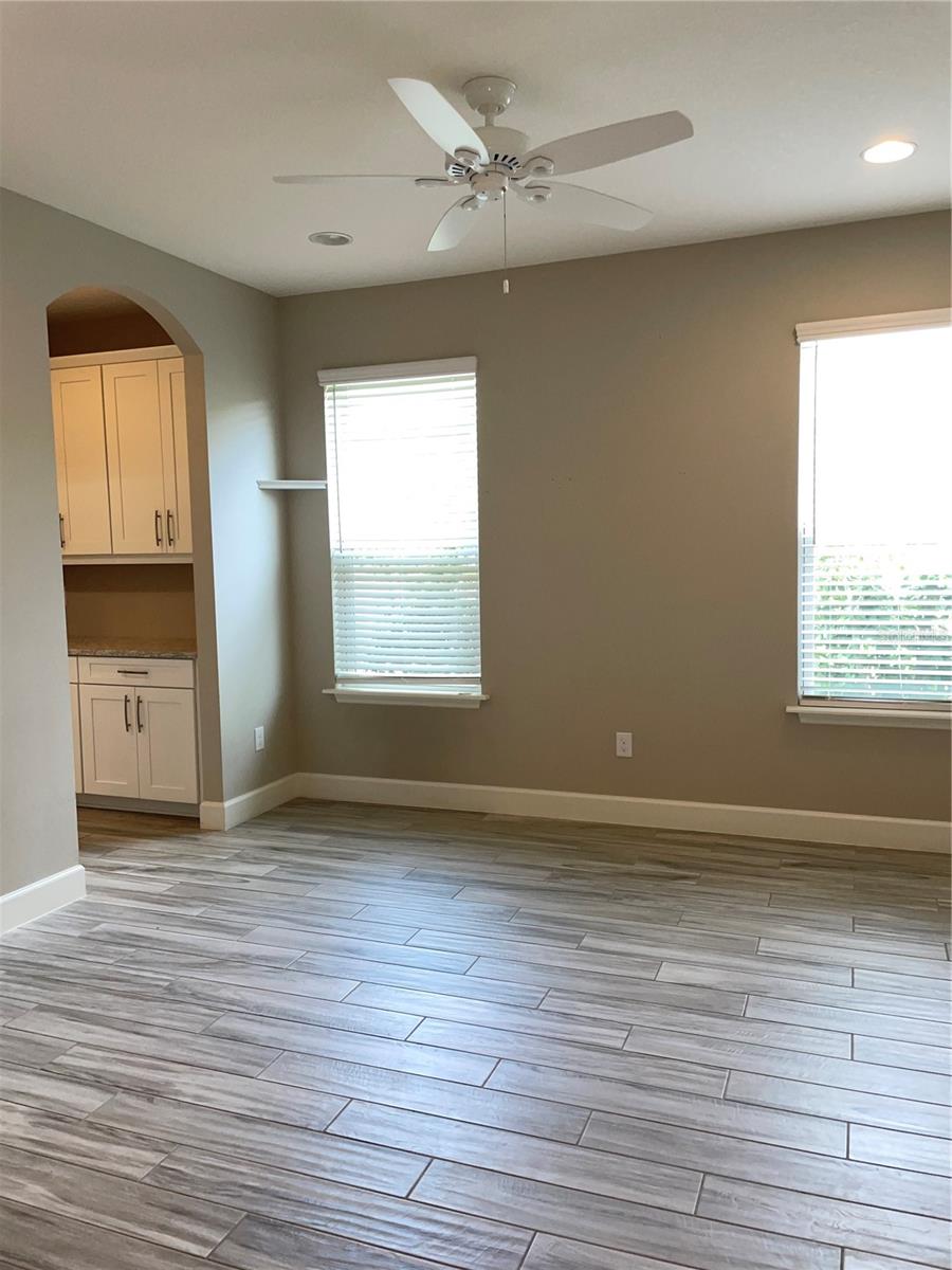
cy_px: 635
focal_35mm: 26
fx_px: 953
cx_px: 476
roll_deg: +1.4
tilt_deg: -4.7
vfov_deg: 67.3
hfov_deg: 53.1
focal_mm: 4.2
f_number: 1.6
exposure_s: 1/120
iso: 125
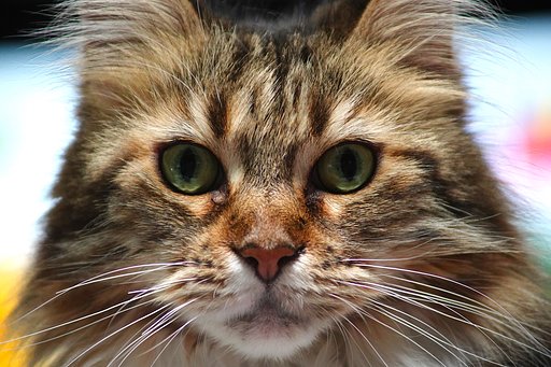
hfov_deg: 6.9
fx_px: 4590
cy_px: 184
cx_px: 276
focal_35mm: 300
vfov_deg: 4.6
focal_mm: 300
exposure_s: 1/125
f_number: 5.6
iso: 6400
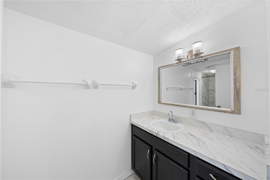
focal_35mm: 12
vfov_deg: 90.0
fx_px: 90
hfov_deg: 112.6
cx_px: 135
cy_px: 90
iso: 100
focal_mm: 12
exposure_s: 1/1.25
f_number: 9
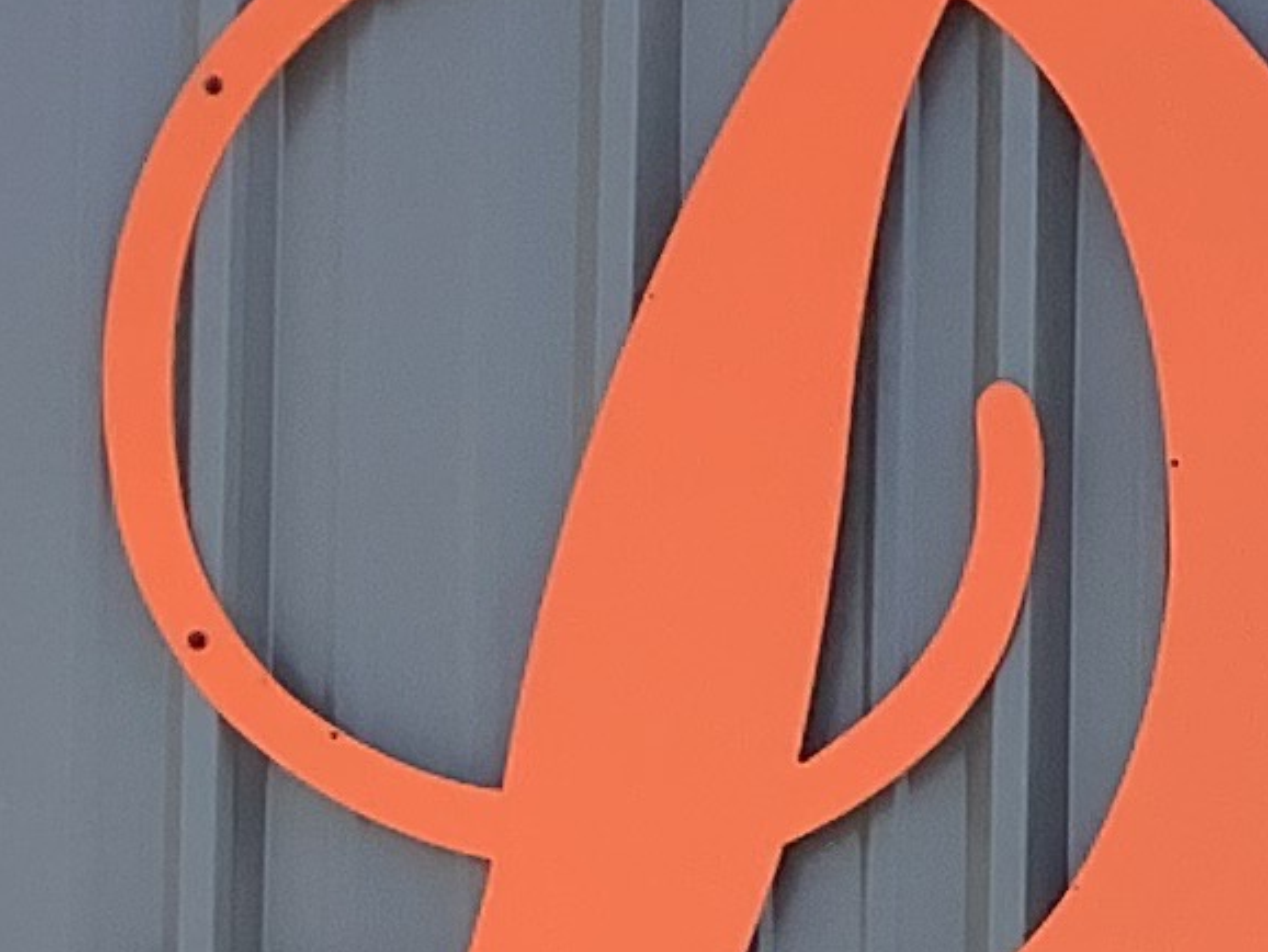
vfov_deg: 8.1
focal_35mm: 175
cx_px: 2856
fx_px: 6413
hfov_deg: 10.1
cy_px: 1926
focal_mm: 3.3
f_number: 2.4
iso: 25
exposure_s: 1/284
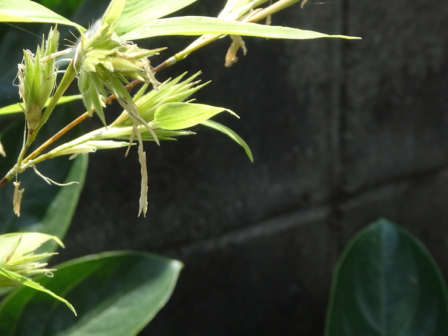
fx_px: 932
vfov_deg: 20.3
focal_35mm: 72
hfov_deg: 26.8
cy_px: 86
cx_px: 137
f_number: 4.5
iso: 80
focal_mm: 7.87
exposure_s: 1/250
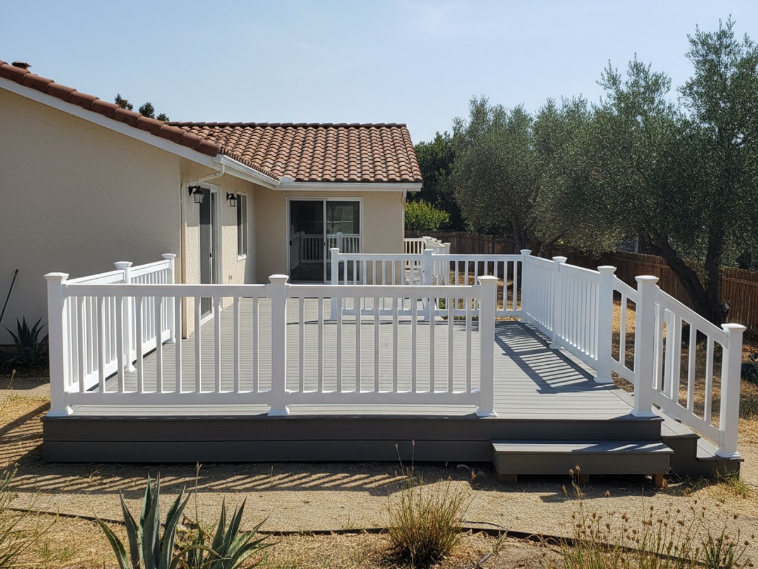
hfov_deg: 73.9
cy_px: 284
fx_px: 504
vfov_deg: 58.9
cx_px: 379
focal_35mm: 23
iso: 444
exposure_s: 1/186
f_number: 1.8
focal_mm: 6.4
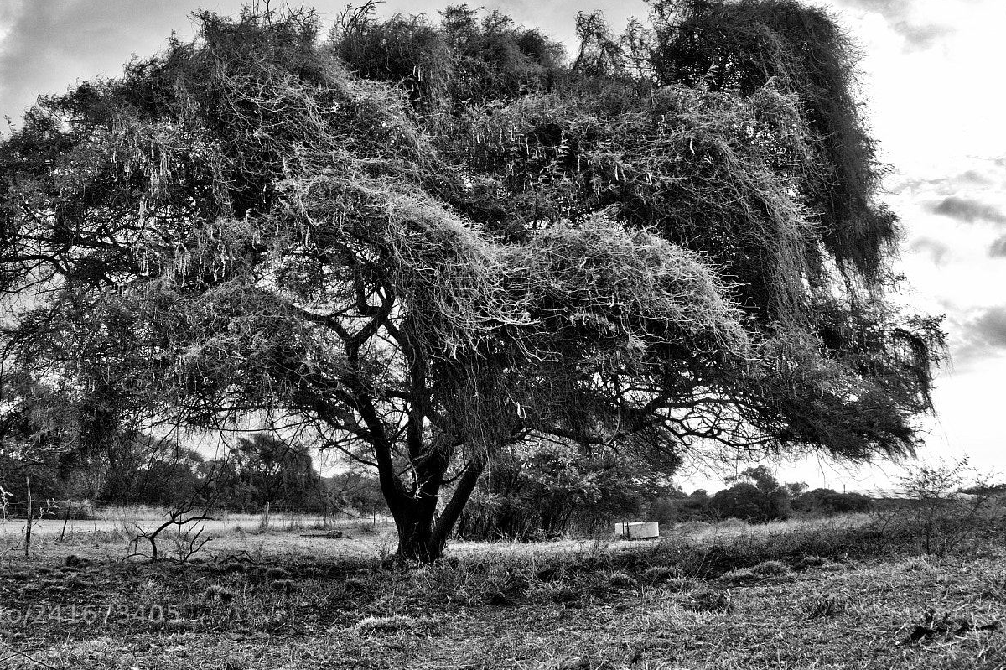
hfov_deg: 58.4
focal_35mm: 32
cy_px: 234
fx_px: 894
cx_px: 412
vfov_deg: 40.7
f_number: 5.6
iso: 100
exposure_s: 1/80
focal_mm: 16
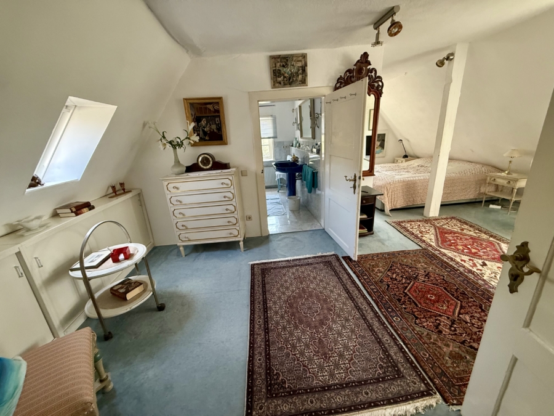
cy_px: 208
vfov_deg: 85.7
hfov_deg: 102.1
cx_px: 277
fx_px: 224
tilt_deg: -18.5
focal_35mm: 14
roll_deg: +3.6
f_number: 2.2
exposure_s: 1/90
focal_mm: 2.22
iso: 320
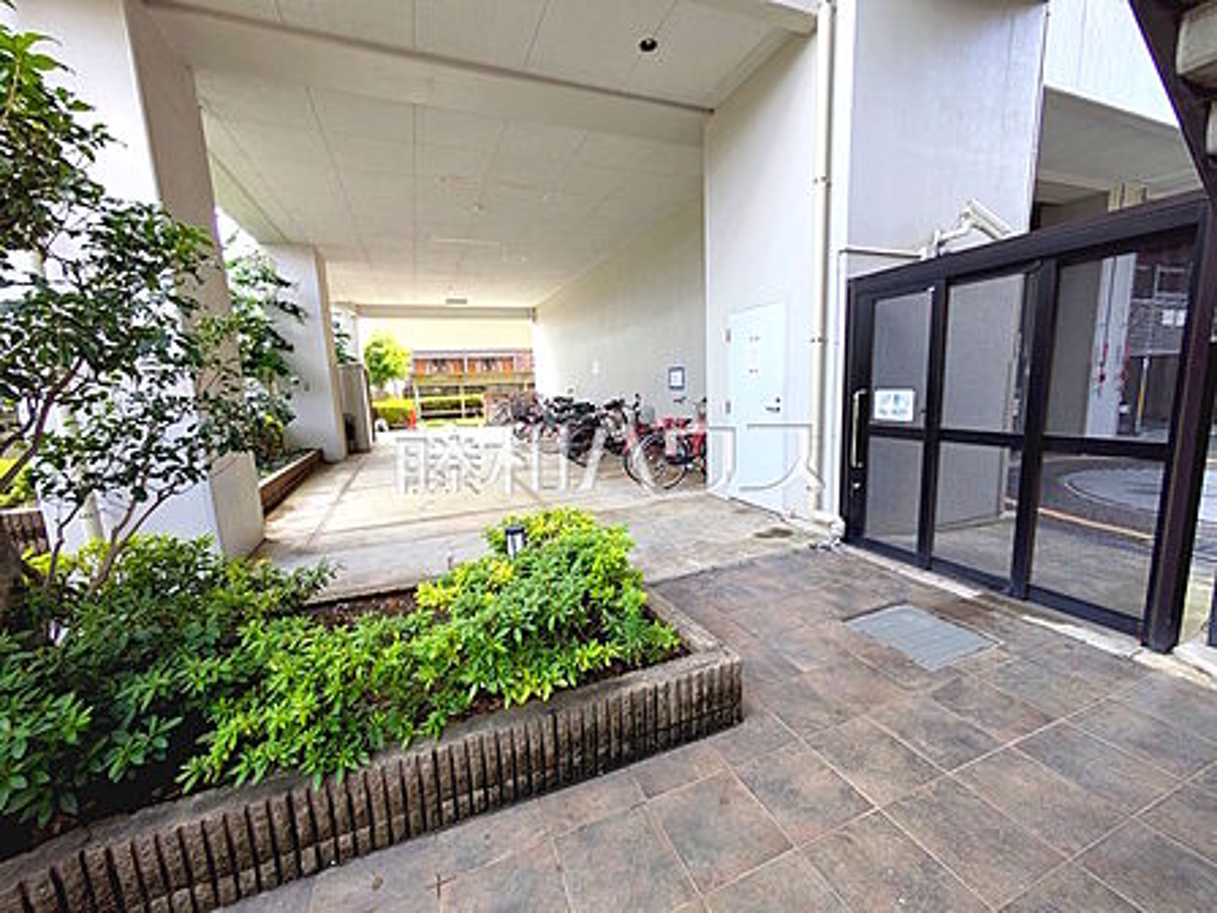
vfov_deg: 85.7
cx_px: 608
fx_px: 492
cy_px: 456
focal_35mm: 14
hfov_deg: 102.1
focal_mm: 1.83
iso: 44
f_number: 2.2
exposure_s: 1/204
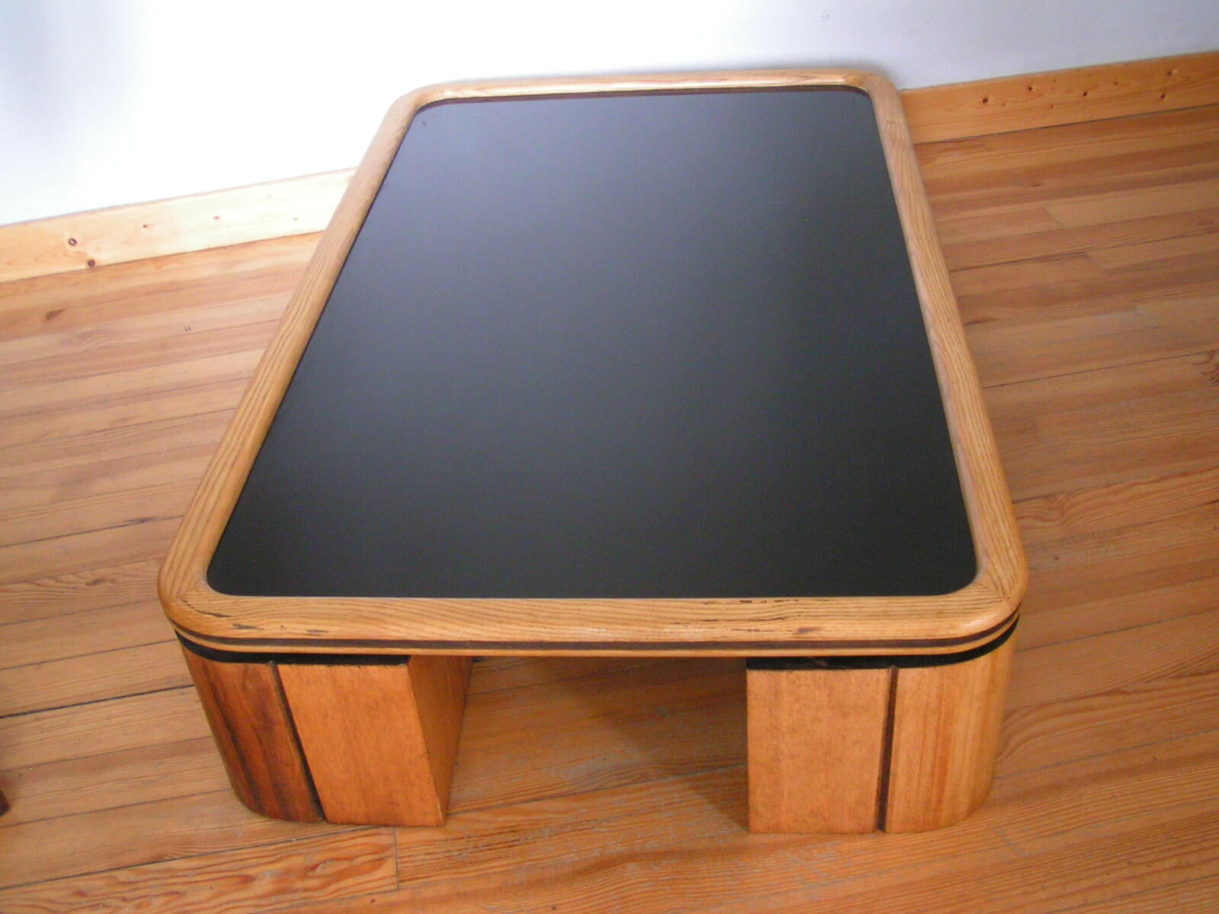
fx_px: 1338
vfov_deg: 37.7
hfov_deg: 49.0
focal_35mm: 38
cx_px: 610
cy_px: 457
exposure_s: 1/25
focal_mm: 5.8
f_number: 2.8
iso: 200
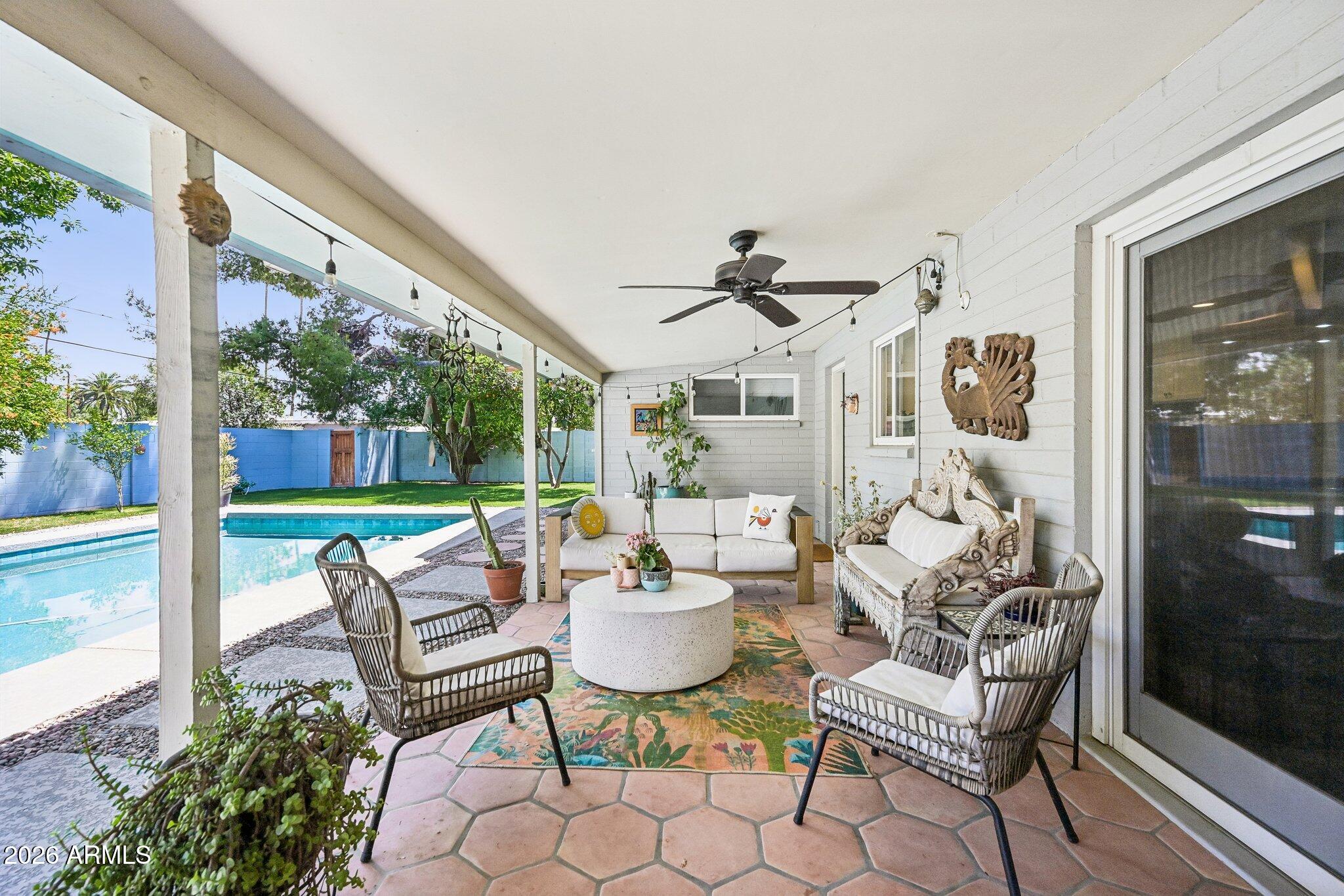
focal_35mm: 15
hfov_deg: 100.4
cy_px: 448
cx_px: 672
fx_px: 560
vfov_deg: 77.3
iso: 640
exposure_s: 1/250
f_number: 8
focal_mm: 15
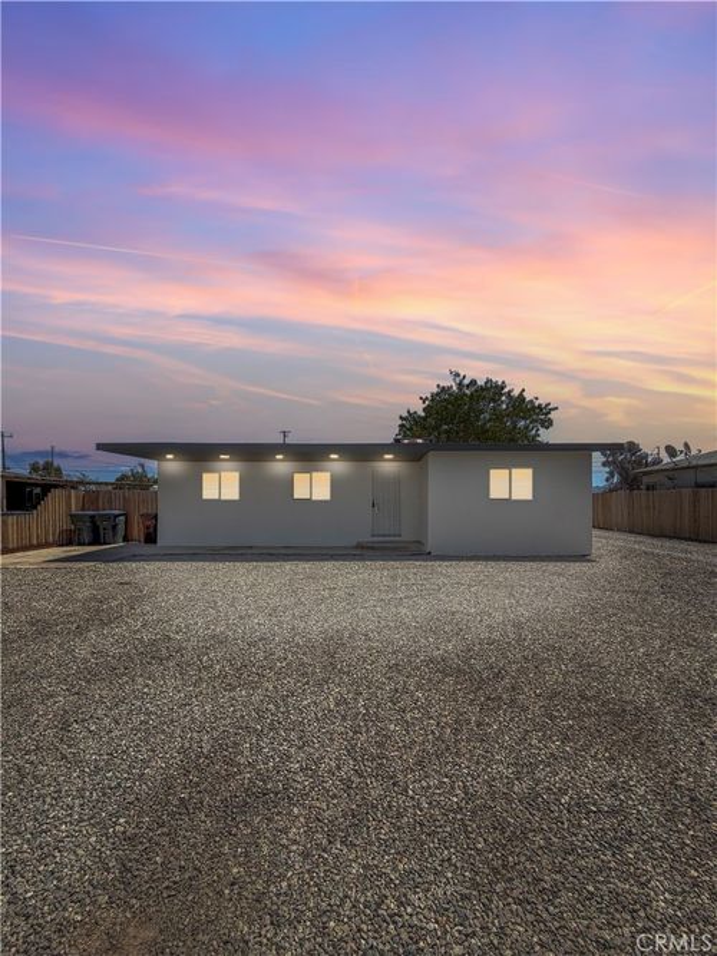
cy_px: 478
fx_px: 387
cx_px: 358
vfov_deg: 102.1
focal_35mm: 14
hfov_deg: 85.7
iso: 20
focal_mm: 2.22
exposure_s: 1/1400
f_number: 2.2
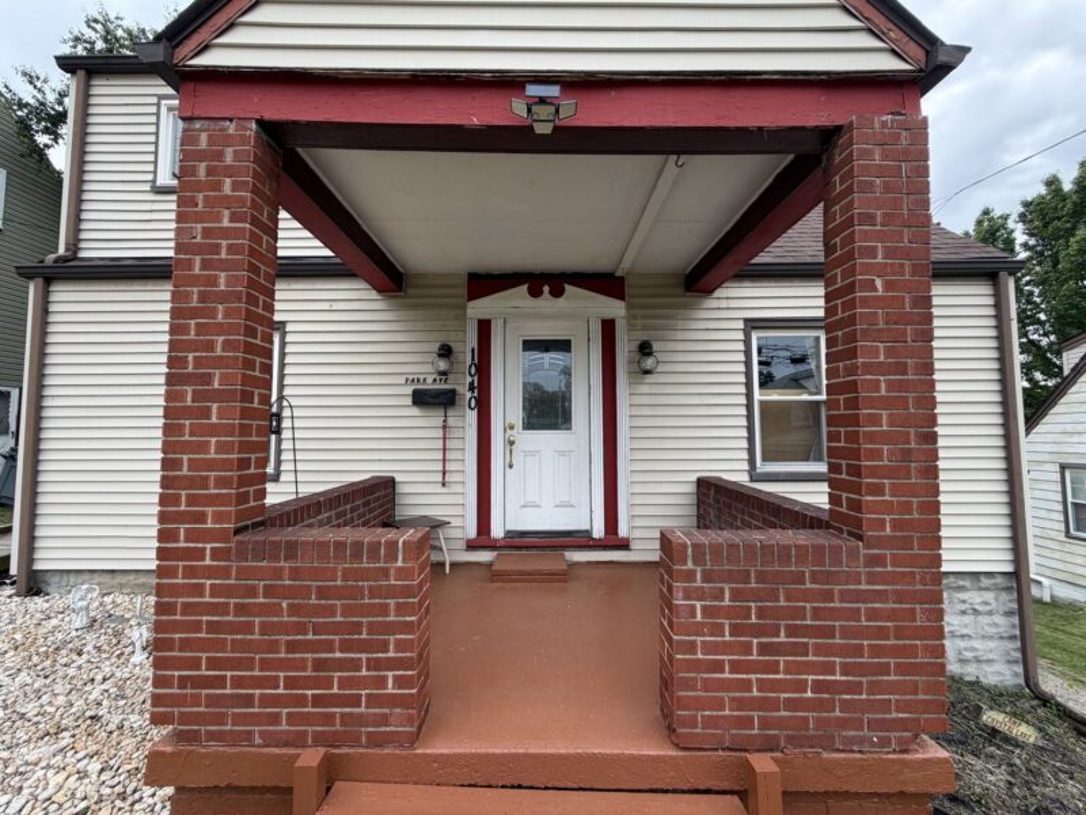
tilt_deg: +3.7
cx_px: 543
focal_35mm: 14
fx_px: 439
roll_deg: -0.3
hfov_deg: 102.1
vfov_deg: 85.7
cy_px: 408
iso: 40
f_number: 2.2
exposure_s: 1/252
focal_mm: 2.22
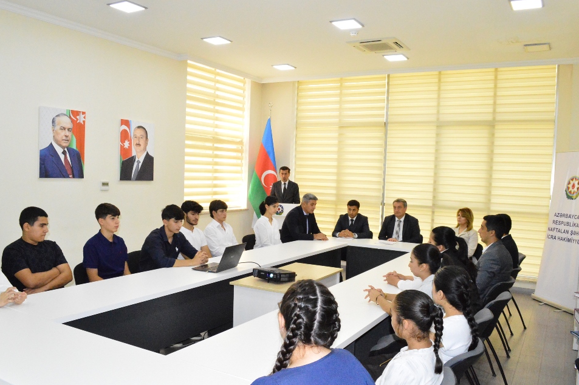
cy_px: 204
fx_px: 466
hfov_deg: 63.7
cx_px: 287
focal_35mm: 29
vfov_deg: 44.9
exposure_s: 1/160
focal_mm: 18
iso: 6400
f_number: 9
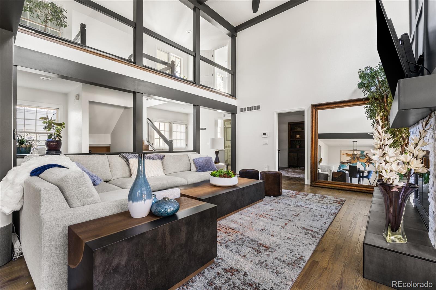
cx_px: 218
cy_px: 145
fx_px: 194
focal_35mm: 16
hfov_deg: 96.8
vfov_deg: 73.7
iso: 125
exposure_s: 1.6
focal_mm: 16
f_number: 8
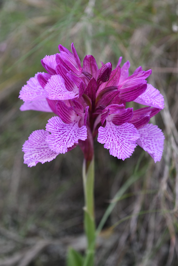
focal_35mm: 82
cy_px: 133
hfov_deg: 16.7
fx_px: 608
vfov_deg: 24.8
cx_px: 89
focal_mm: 55
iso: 220
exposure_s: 1/250
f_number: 5.6
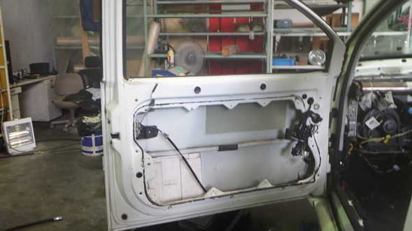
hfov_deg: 59.5
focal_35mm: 33
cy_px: 102
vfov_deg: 35.6
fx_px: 360
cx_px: 205
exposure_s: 1/40
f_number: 2.3
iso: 200
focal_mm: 5.4
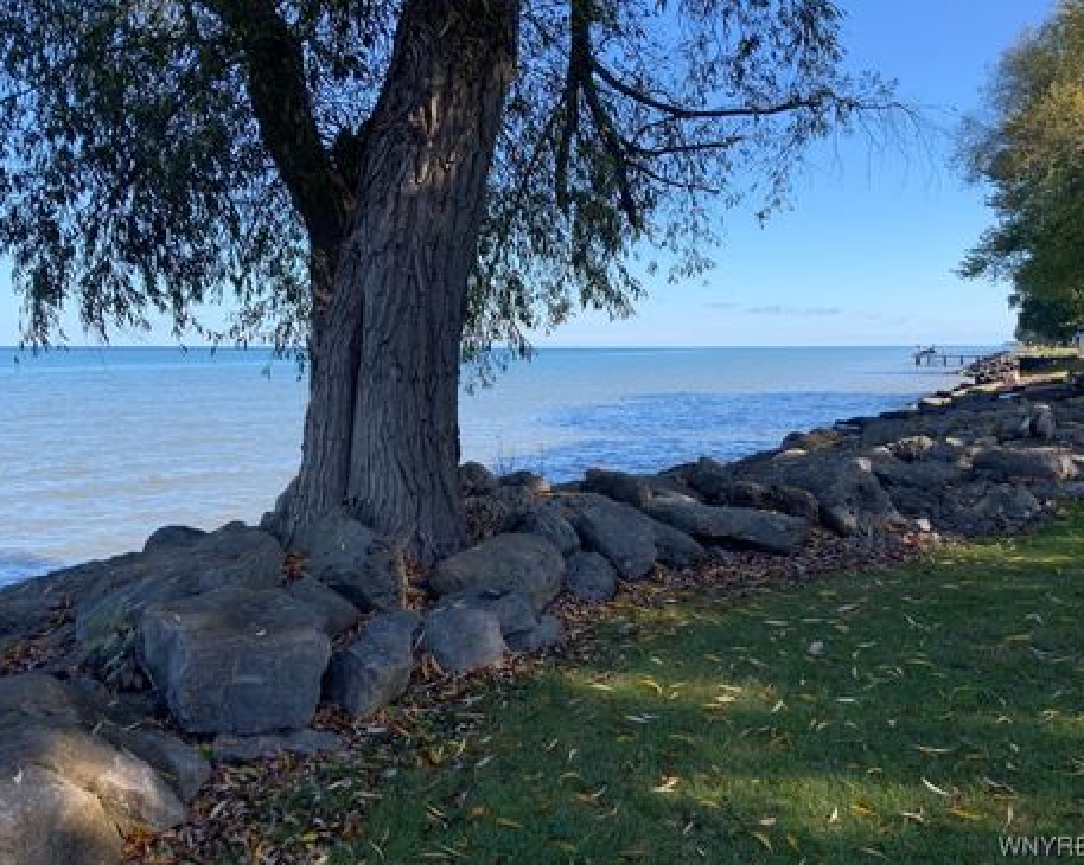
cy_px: 428
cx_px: 527
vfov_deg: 47.1
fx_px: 994
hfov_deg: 57.2
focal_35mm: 31
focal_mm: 3
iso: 16
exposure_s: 1/855
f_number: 1.8
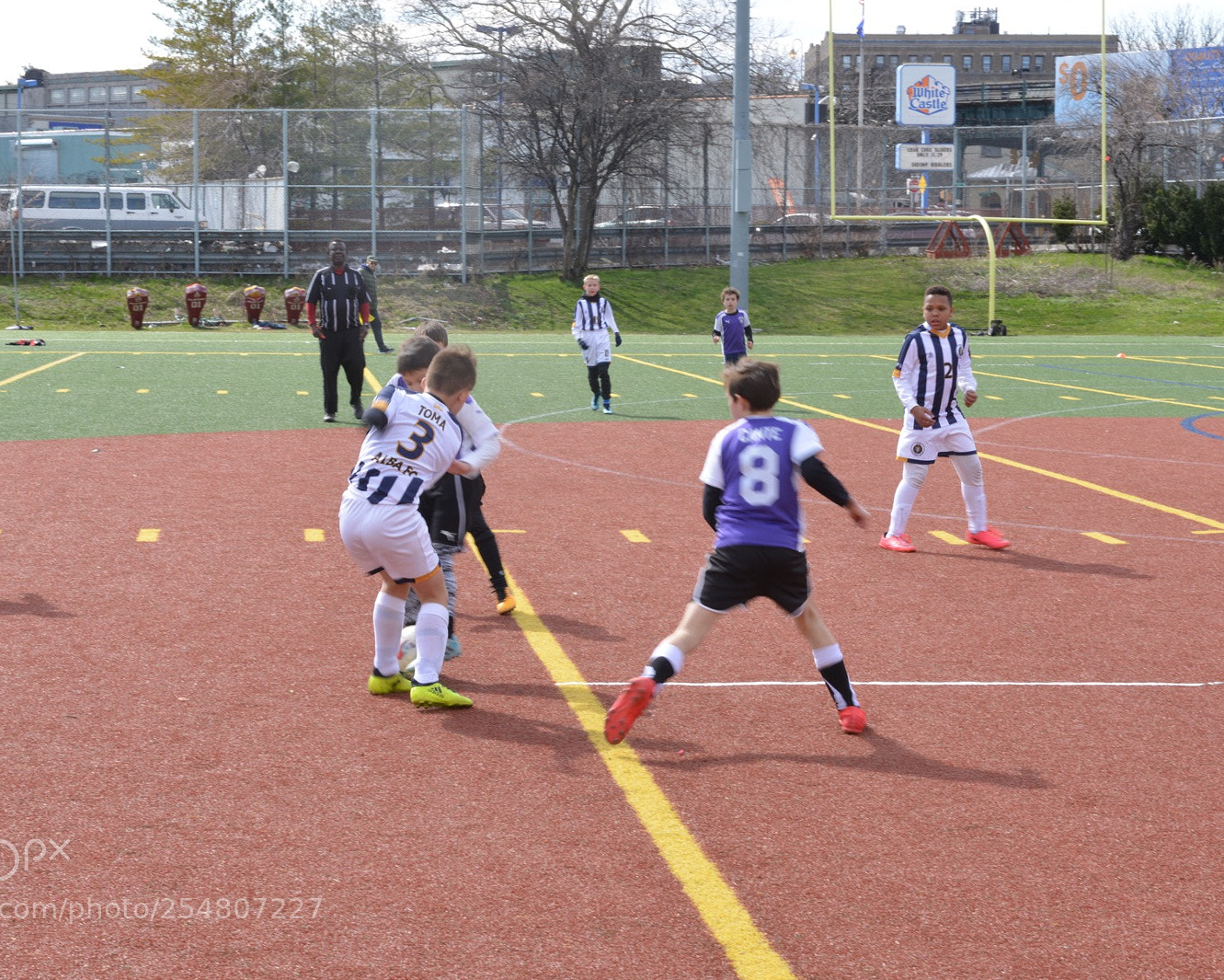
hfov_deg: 24.1
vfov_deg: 19.4
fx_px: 2862
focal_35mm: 79
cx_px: 578
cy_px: 490
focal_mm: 70
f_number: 22
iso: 450
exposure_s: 1/60
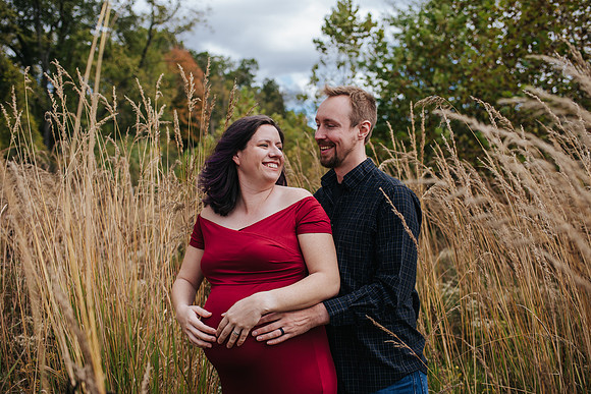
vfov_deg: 37.9
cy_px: 197
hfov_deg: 54.4
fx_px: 575
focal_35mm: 35
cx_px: 296
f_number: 3.2
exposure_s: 1/800
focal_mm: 35
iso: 125
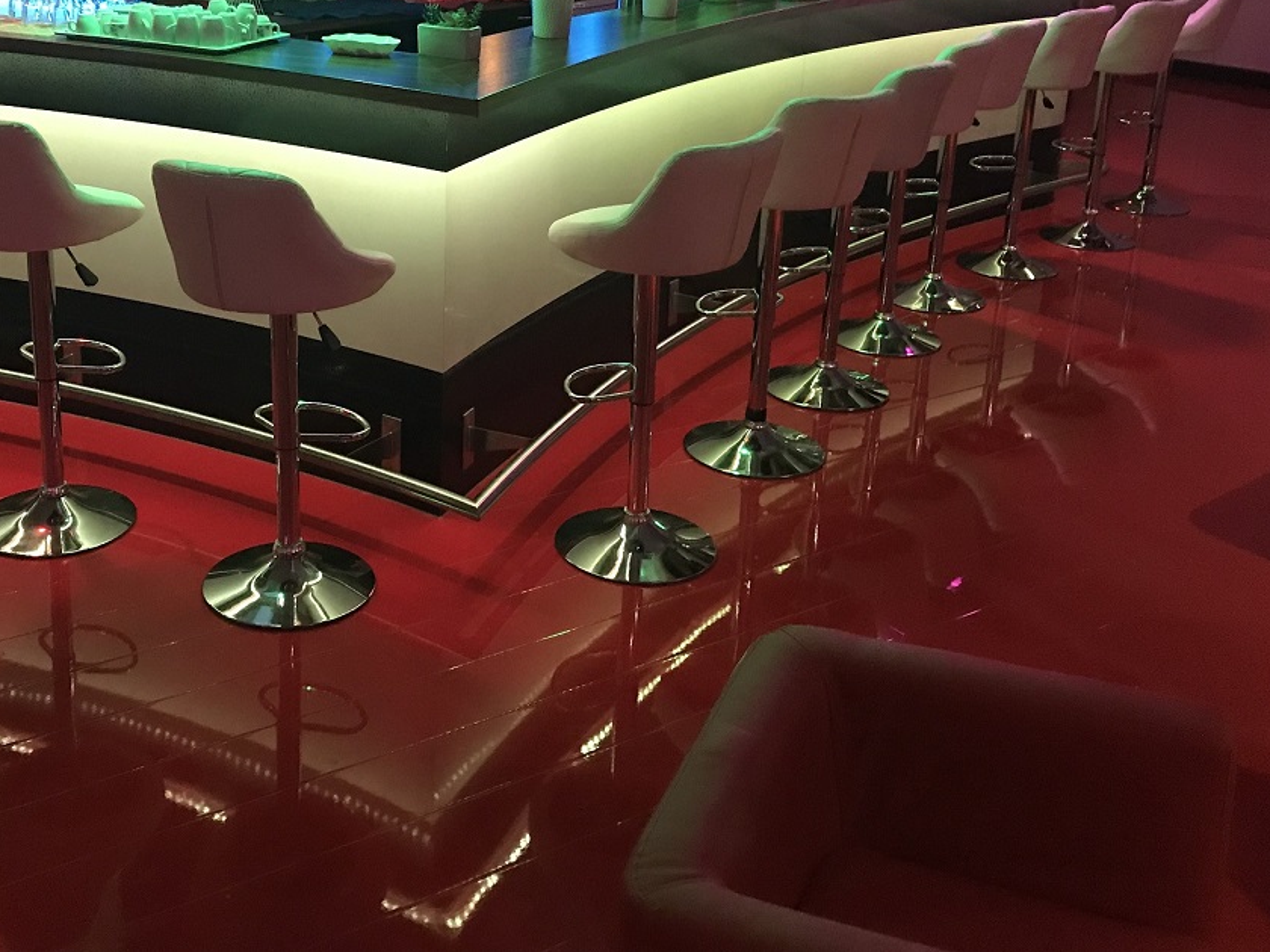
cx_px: 491
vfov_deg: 35.4
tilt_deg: -15.1
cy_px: 275
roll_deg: -1.7
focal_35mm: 40
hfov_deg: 46.5
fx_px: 1468
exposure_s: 1/6
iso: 100
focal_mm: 3.99
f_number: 1.8
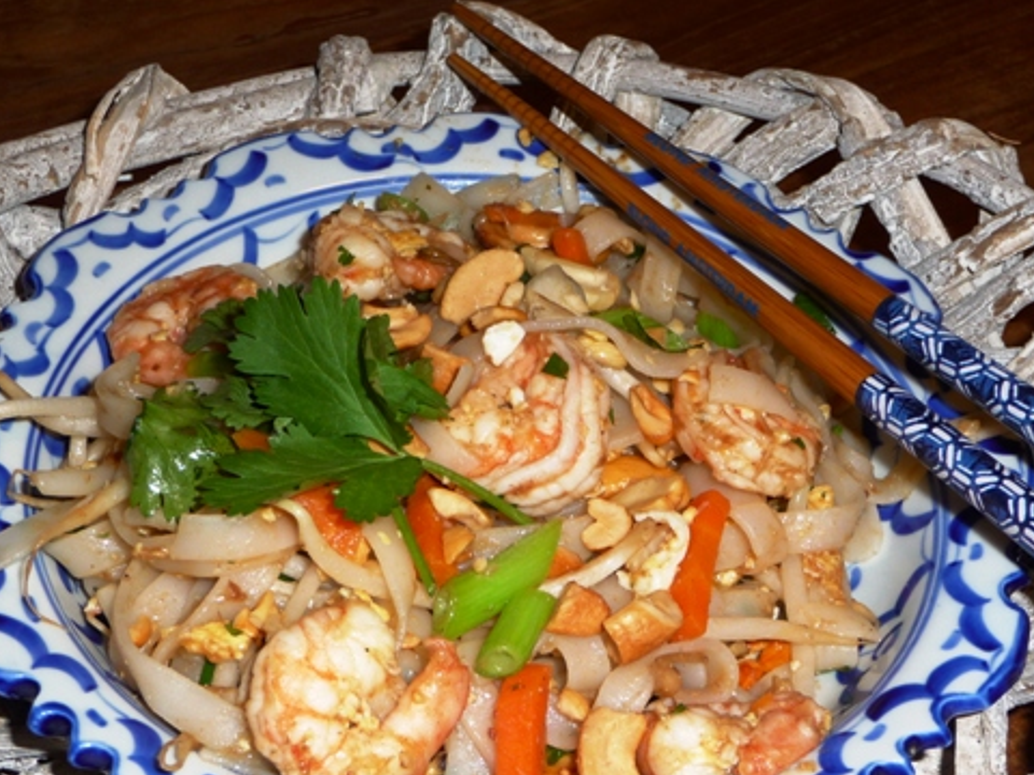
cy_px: 512
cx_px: 523
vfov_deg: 22.8
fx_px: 1912
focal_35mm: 64
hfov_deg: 30.3
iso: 100
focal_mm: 8
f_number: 4.2
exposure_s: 1/30
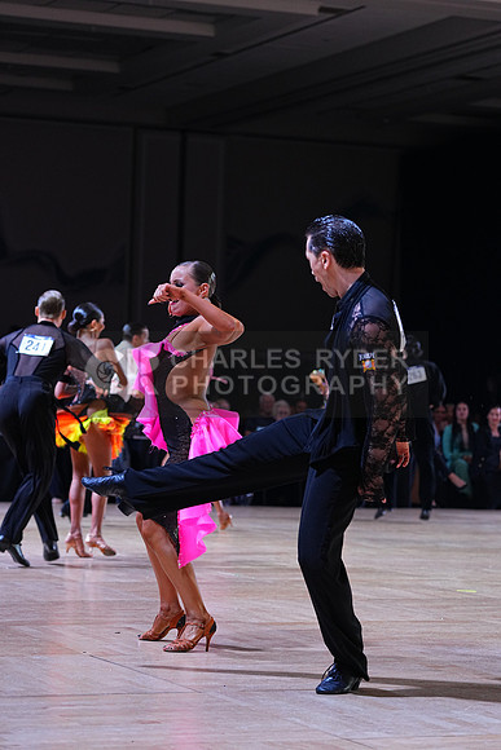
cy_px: 375
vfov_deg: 20.6
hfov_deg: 13.8
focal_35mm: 99
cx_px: 250
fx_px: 2065
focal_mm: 99
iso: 1250
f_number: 4
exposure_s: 1/400
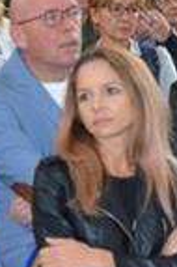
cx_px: -15
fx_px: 2774
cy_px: 63
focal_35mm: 375
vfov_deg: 5.5
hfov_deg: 3.6
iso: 1100
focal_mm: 55
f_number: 5.6
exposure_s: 1/60
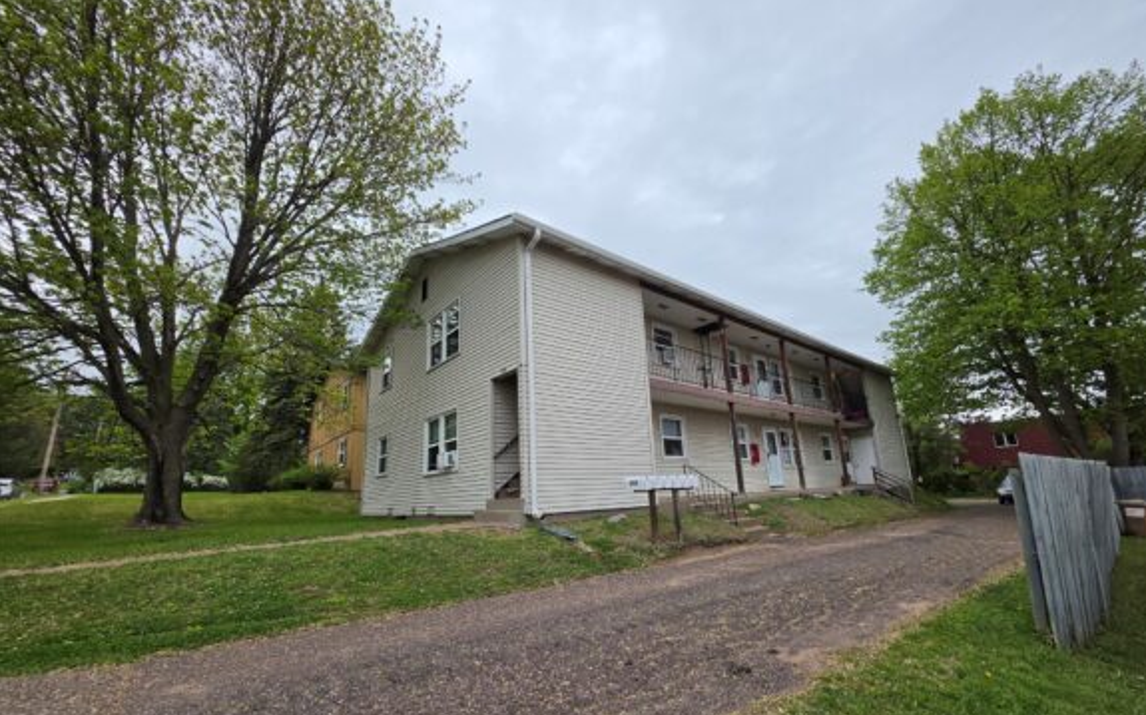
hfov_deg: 105.3
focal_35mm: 14
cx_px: 578
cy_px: 398
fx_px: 437
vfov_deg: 78.3
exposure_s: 1/574
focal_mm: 2.2
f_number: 1.9
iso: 32
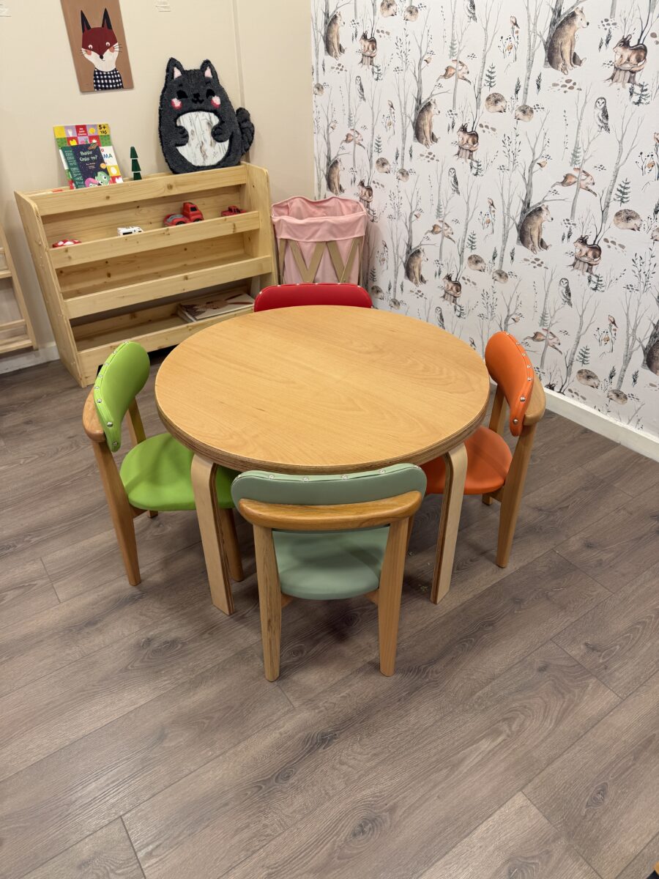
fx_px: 609
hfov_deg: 56.8
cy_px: 440
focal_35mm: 24
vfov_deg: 71.6
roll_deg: +1.4
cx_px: 330
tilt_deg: -34.6
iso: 64
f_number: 1.78
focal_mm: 6.76
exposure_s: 1/100
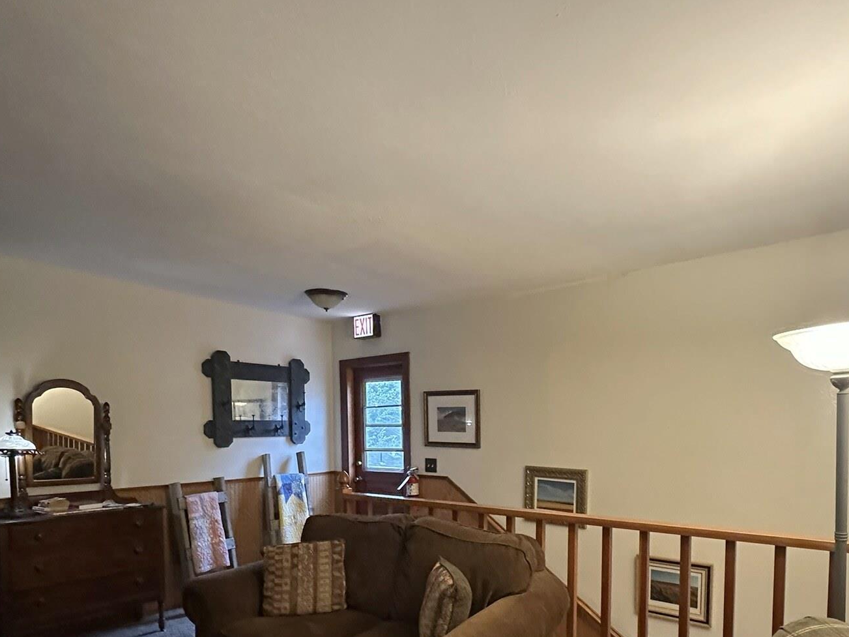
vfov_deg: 58.7
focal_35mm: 22
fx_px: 540
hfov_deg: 76.2
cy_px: 456
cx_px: 461
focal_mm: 2.22
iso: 1000
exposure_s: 1/40
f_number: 2.2
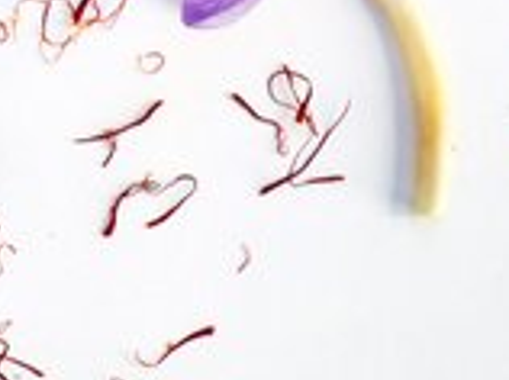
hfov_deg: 8.8
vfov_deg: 6.9
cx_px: -735
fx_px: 2980
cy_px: -506
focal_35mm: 203
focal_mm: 20
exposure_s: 1/60
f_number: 7.1
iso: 200
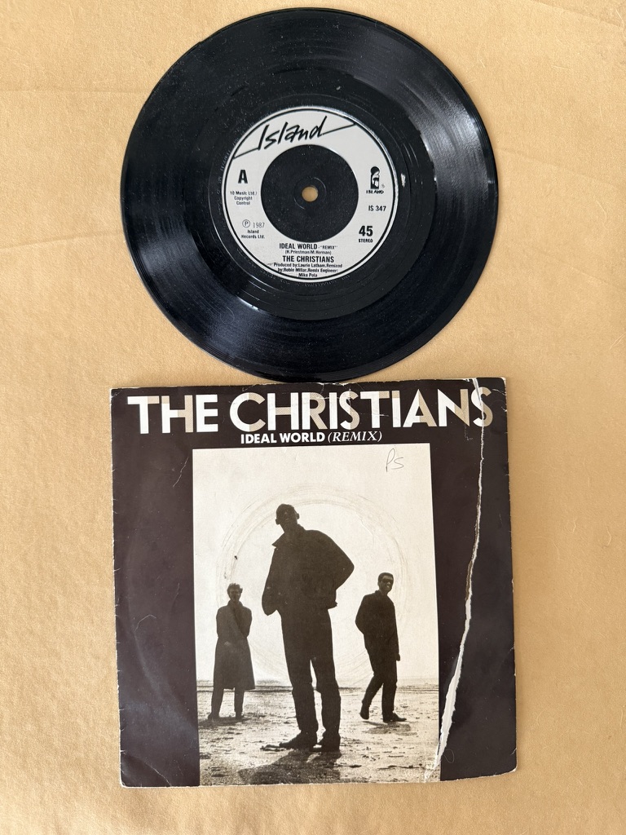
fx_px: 579
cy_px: 418
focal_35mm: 24
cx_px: 313
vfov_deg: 71.6
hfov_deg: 56.8
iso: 250
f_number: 1.78
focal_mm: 6.76
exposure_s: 1/50
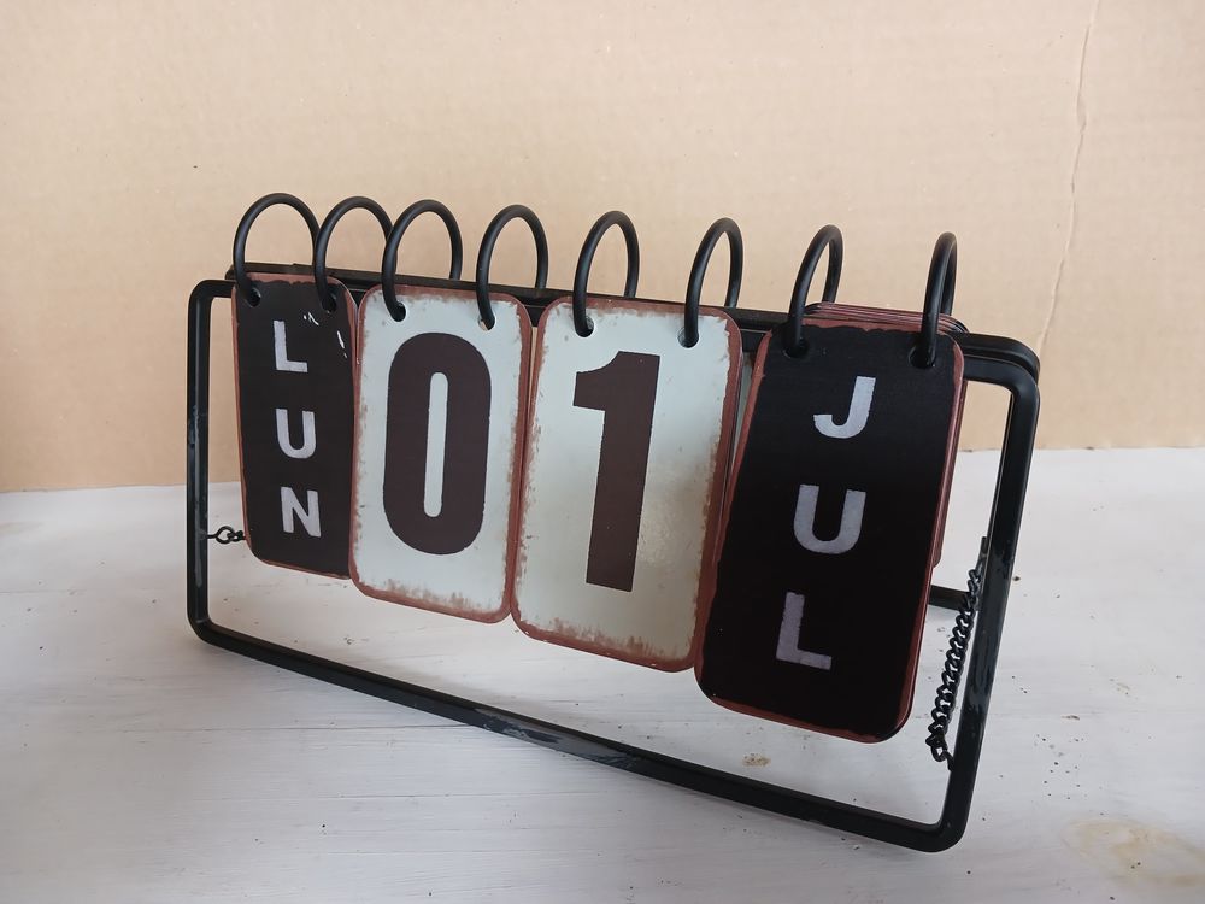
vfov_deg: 51.4
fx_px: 940
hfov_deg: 65.3
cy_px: 452
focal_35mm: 27
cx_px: 602
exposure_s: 1/33.3
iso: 250
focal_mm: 4
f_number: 1.8
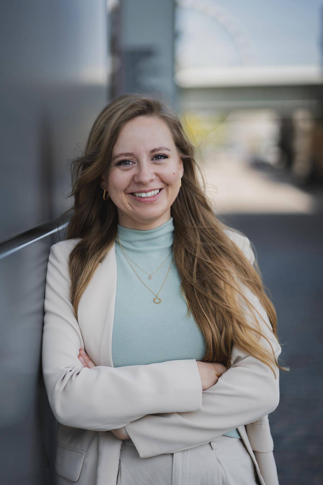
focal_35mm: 85
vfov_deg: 23.9
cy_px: 242
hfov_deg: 16.1
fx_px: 1144
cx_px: 162
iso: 200
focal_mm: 85
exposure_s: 1/2000
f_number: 1.8
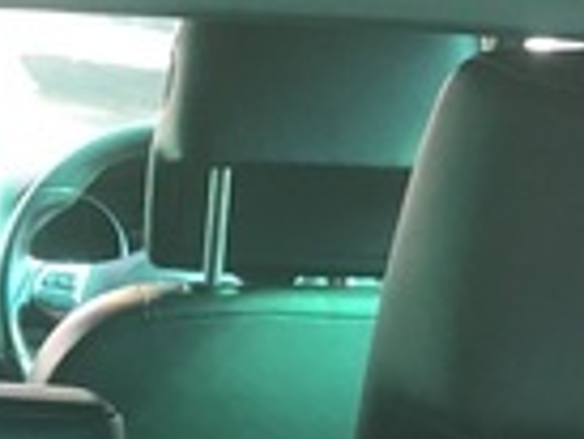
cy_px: 1066
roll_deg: +0.7
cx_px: -166
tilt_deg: -32.3
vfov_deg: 8.3
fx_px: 2752
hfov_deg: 11.8
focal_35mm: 163
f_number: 1.8
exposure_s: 1/30
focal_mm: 3.99
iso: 25
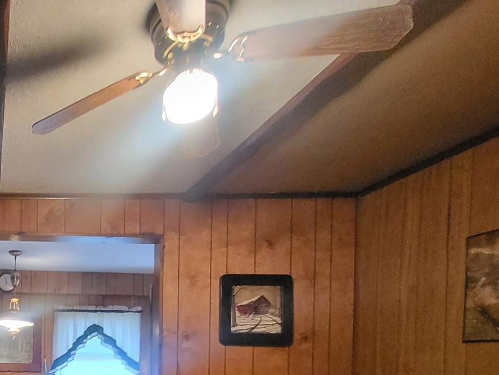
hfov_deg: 49.8
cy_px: 378
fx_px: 433
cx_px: 10
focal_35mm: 30
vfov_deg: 40.7
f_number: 2.2
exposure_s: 1/24
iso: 800
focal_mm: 1.74
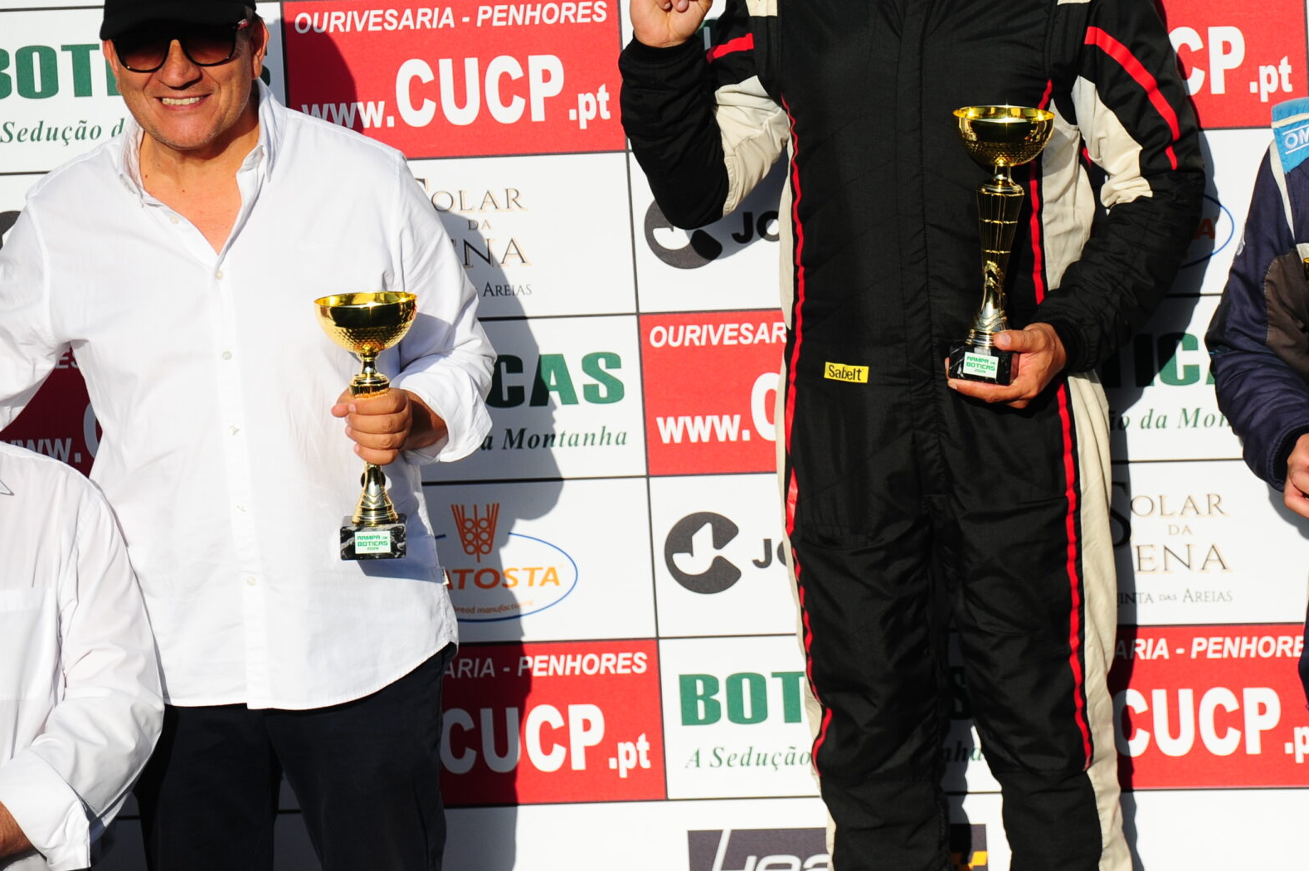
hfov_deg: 9.4
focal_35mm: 219
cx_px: 892
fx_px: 7958
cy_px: 200
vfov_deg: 6.3
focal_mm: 135
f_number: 2.8
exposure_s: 1/8000
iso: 320
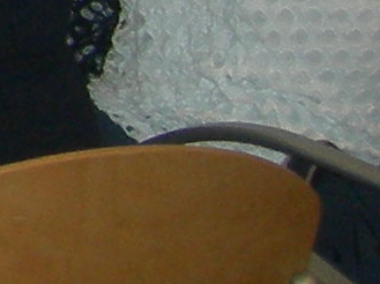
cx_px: -1065
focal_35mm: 284
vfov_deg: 4.8
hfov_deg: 6.0
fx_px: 3114
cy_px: -745
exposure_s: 1/60.1
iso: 173
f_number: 2.7
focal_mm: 7.5
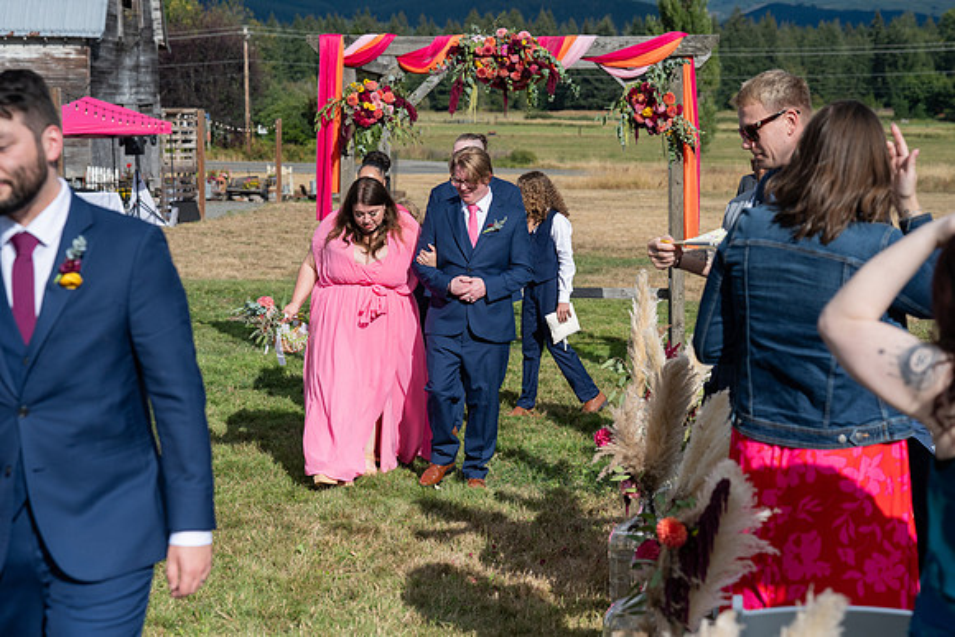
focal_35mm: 67
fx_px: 1778
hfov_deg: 30.1
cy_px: 318
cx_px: 478
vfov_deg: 20.3
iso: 400
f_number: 5
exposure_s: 1/5000
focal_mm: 67
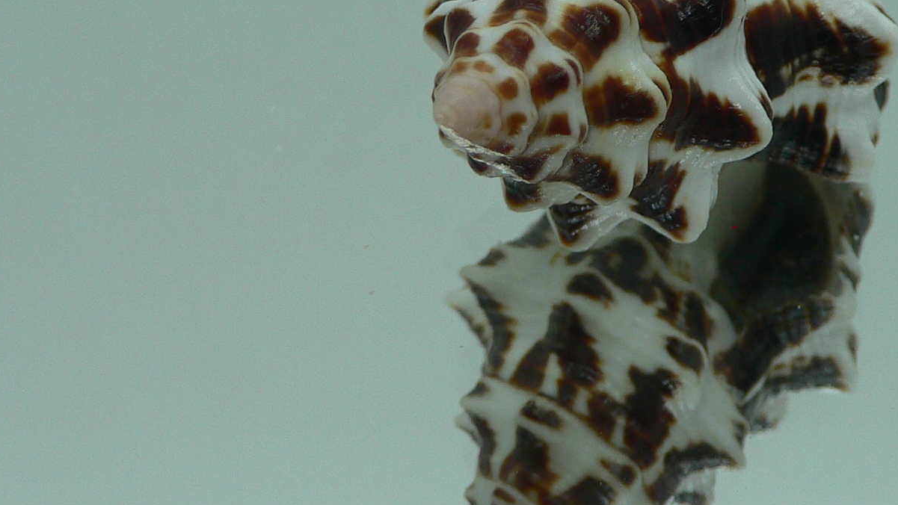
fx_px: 1524
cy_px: 116
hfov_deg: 32.3
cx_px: 650
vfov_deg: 18.7
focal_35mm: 64
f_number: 2.8
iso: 80
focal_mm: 4.6
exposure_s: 1/60
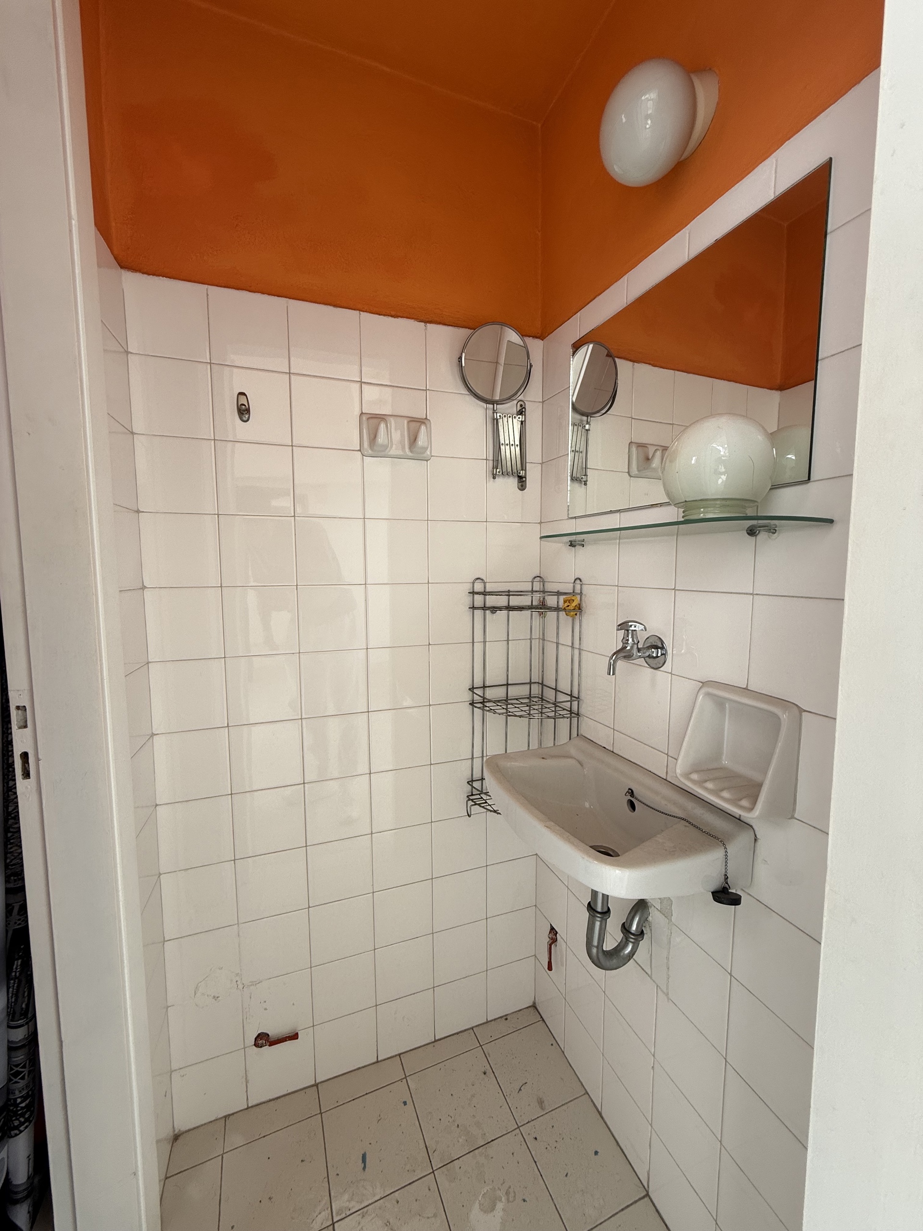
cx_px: 462
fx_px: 498
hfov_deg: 85.7
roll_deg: -0.8
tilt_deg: -4.4
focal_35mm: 14
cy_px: 616
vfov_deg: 102.1
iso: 50
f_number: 2.2
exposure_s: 1/324
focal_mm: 2.22
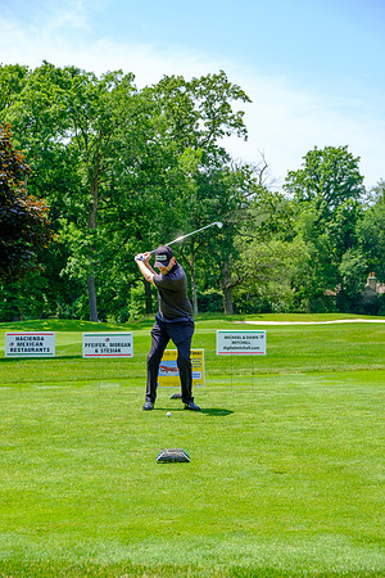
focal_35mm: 61
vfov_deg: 32.9
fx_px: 978
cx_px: 192
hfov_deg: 22.3
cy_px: 289
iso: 200
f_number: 5
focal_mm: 40.7
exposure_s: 1/500
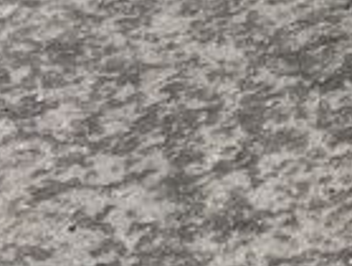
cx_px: 891
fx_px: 1947
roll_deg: +1.7
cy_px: -552
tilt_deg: -15.4
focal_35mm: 191
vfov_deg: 7.0
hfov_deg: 9.1
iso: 50
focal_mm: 5.1
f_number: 1.6
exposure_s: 1/684
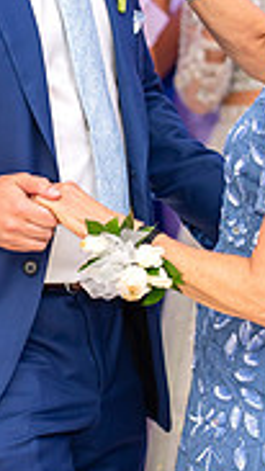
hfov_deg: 4.1
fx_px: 3721
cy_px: 157
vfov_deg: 7.2
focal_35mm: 298
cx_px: 30
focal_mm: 82
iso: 800
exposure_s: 1/125
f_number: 2.8
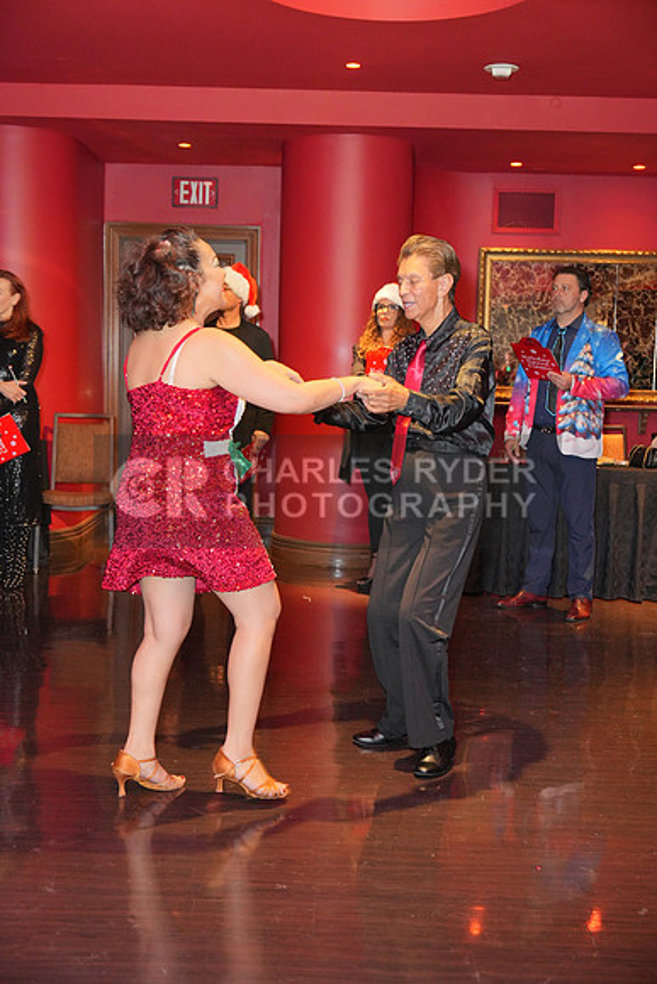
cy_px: 492
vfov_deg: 44.5
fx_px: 1204
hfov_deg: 30.5
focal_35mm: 44
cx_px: 328
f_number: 4
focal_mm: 44
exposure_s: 1/200
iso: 4000
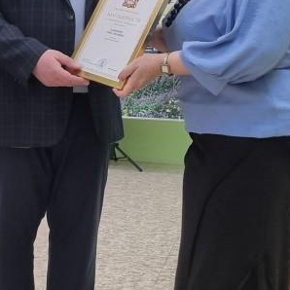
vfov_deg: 21.8
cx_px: 69
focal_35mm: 79
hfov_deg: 21.7
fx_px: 749
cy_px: 89
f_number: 1.8
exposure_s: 1/100
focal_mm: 5.4
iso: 80
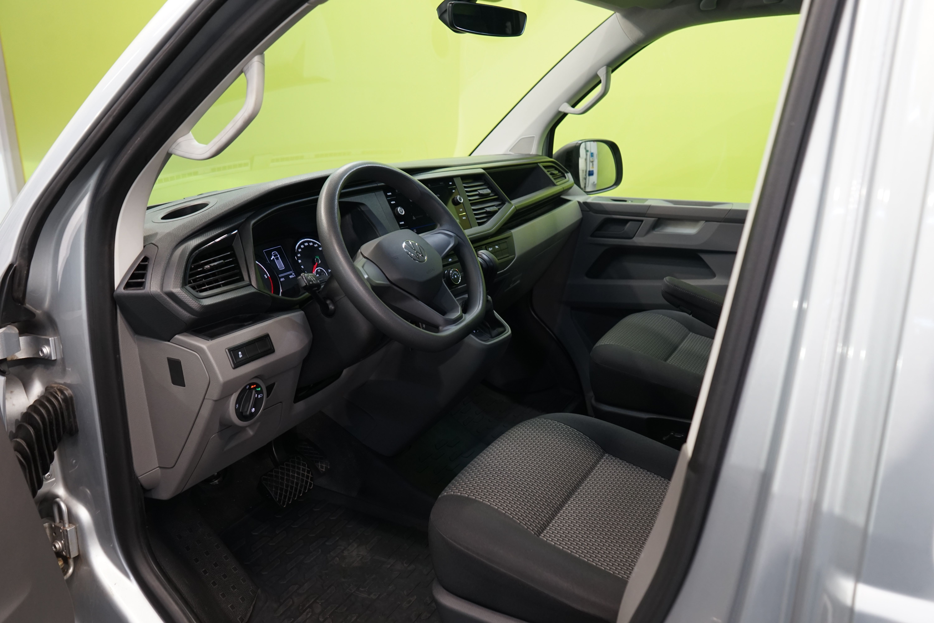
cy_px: 312
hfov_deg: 44.5
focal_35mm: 44
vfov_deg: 30.5
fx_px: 1141
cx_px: 467
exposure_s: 1/30
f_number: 5
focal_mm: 44
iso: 800
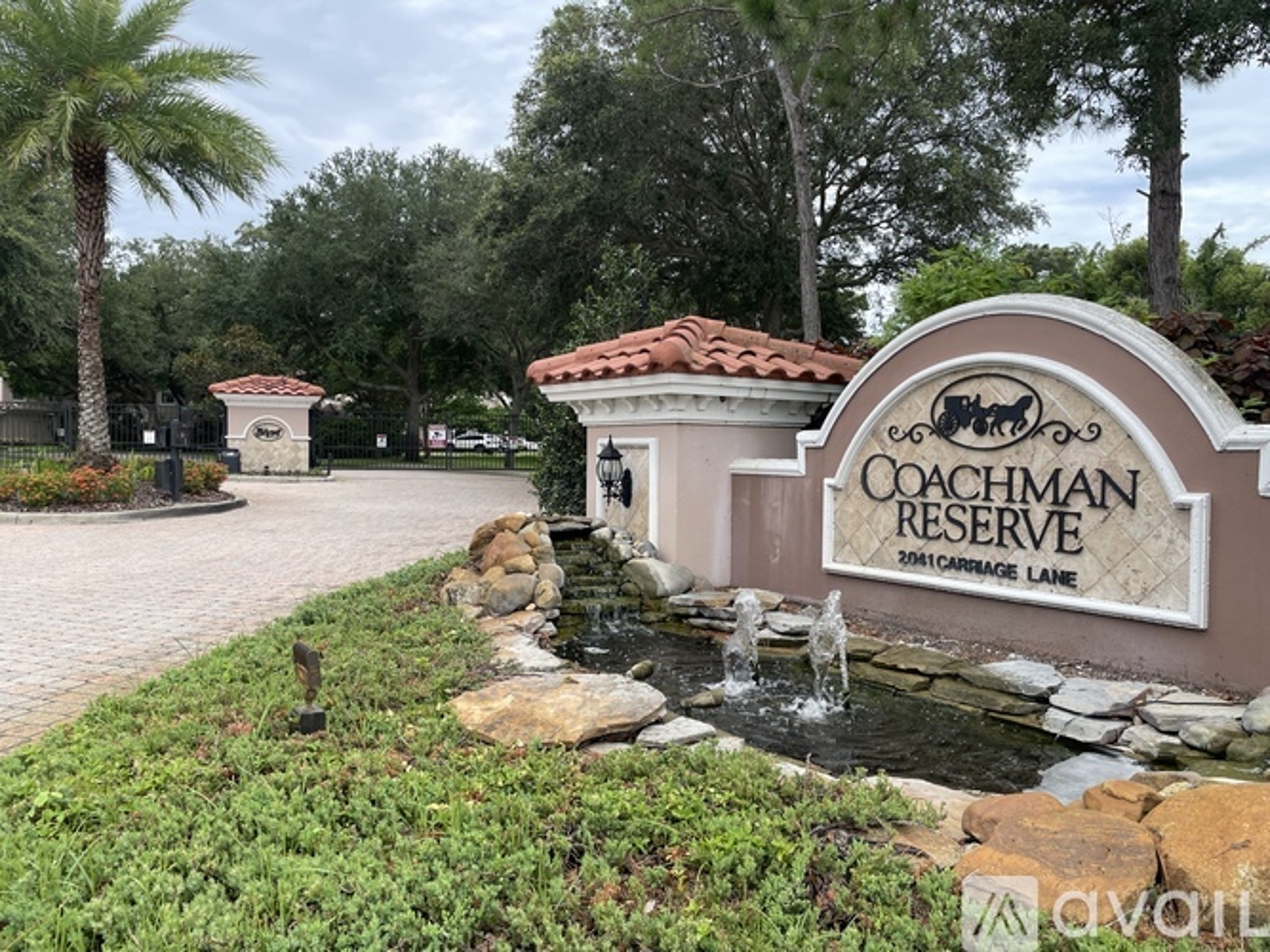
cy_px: 476
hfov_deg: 67.3
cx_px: 635
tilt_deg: -0.9
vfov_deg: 53.0
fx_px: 954
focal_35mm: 26
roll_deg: -0.6
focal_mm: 4.2
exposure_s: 1/1689
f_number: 1.6
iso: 32
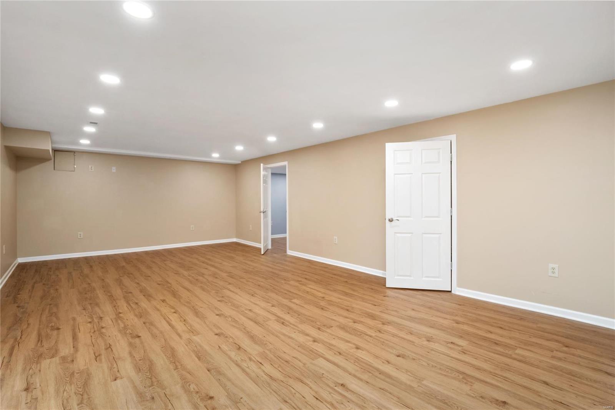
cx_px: 308
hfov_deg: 96.7
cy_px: 205
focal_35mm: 16
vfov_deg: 73.7
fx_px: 273
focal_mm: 8
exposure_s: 1/6
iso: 400
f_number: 8
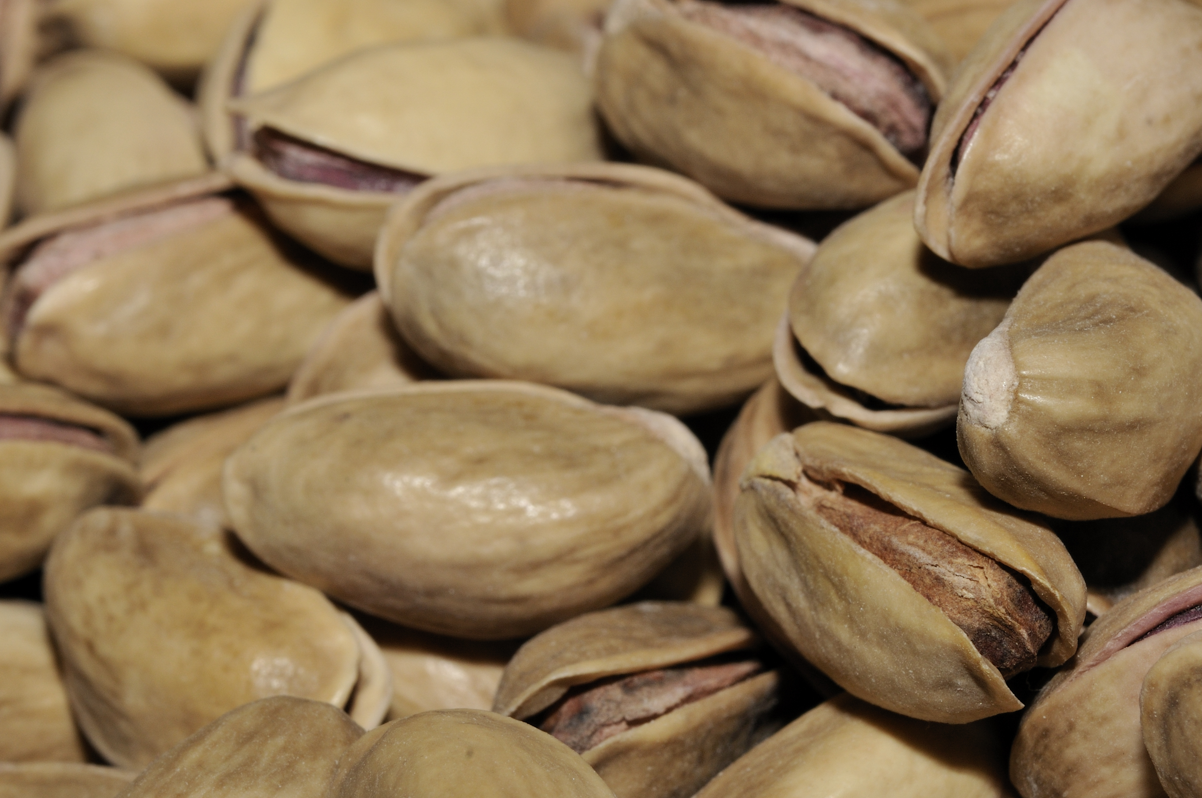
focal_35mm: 199
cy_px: 491
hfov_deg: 10.4
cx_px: 650
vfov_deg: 6.9
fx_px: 6624
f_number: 20
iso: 200
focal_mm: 105
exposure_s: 1/60
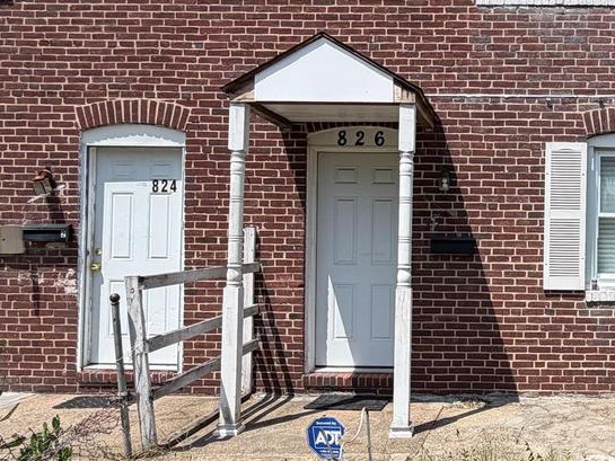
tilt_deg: +0.4
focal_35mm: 37
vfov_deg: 38.7
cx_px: 534
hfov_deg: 46.1
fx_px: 657
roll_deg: -0.5
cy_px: 246
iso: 25
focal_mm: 2.22
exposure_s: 1/770
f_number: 2.2
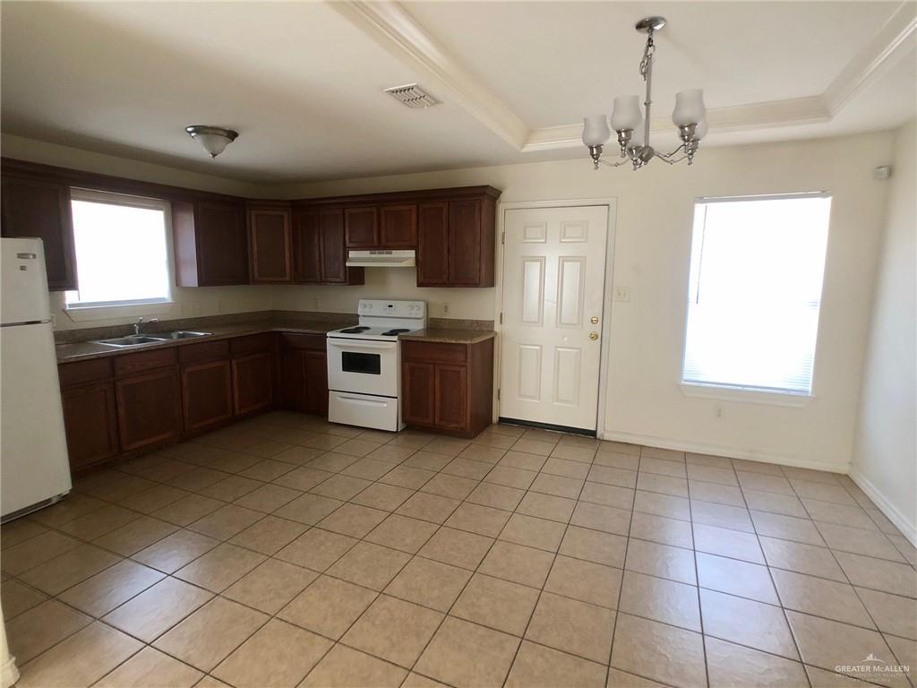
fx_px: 742
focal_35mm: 28
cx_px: 458
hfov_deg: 63.4
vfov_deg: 49.7
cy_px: 344
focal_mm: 4
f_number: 1.8
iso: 50
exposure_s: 1/15
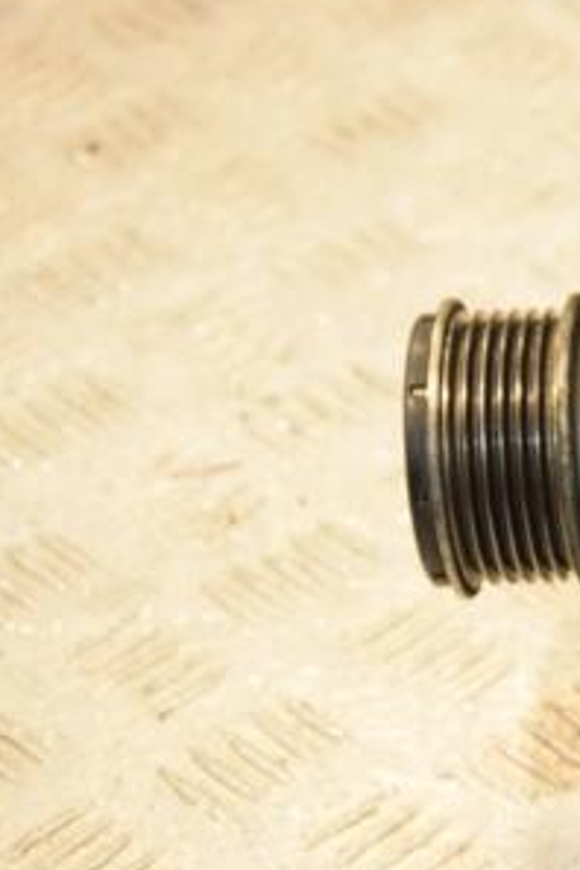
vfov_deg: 11.7
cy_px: 501
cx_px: 870
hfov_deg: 7.7
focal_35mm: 176
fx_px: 4253
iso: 800
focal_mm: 58
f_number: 5.6
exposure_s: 1/200
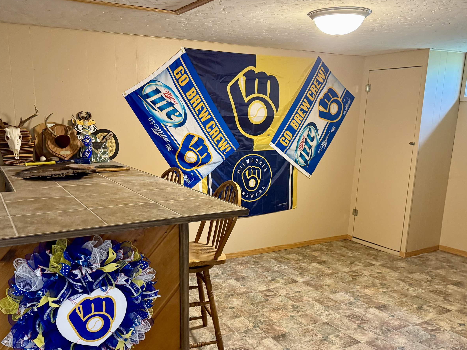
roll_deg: -0.4
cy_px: 212
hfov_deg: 58.2
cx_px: 212
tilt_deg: -13.1
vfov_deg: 45.2
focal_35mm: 31
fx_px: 418
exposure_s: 1/60
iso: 500
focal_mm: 6.76
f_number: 1.78
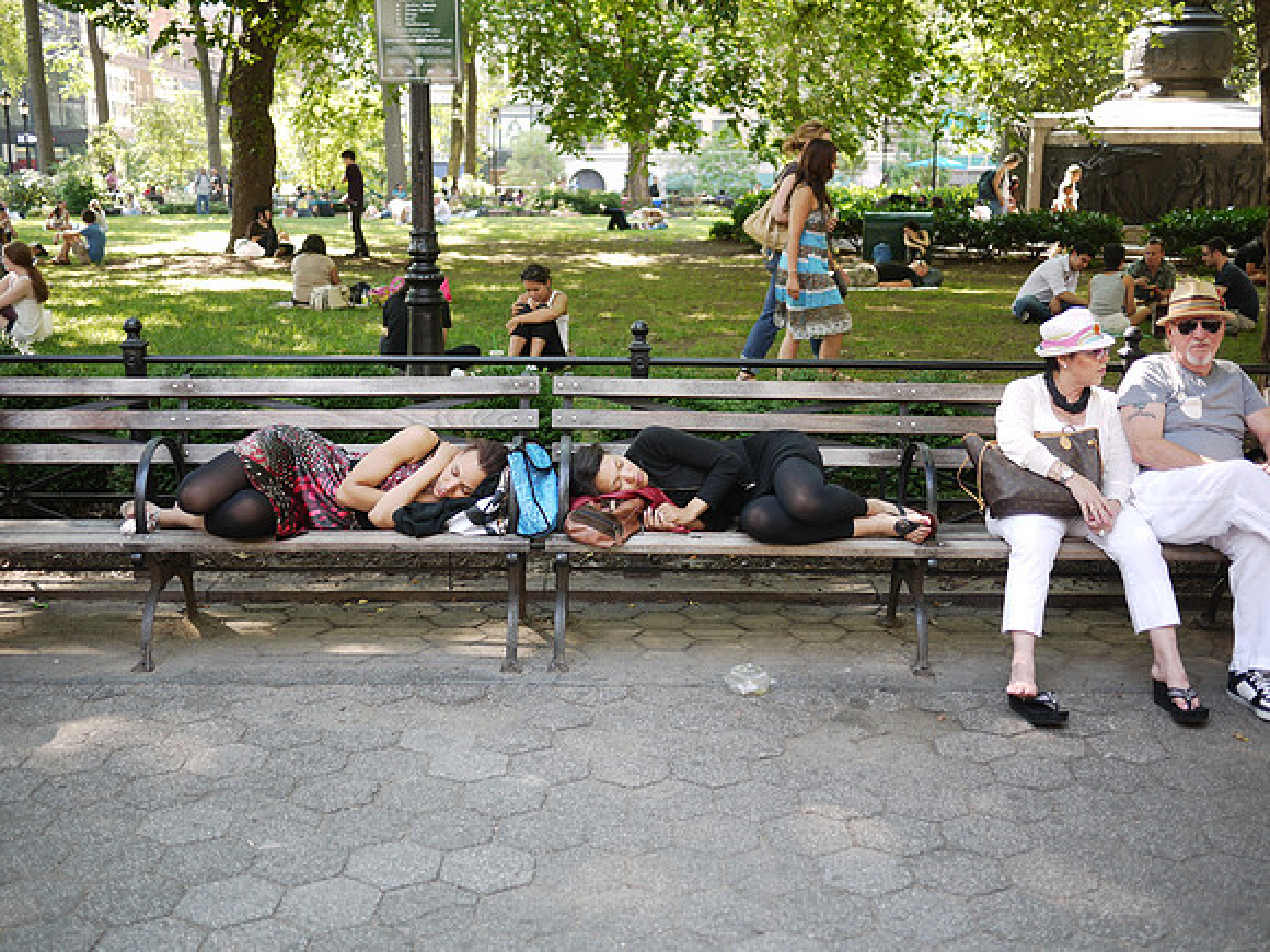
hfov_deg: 46.8
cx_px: 635
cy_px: 476
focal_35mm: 40
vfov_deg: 36.0
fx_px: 1468
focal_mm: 20
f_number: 1.8
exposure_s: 1/125
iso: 100
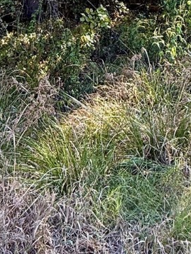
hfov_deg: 24.1
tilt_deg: +7.2
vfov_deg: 26.6
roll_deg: +1.7
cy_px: -87
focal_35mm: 60
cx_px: 153
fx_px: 441
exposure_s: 1/99
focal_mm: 2.22
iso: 64
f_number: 2.2
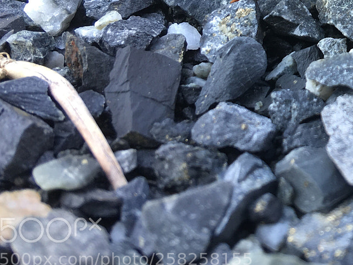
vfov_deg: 19.6
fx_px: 734
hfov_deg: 24.8
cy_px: -27
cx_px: 404
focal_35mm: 72
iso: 25
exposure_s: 1/105
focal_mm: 4.15
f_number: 2.2
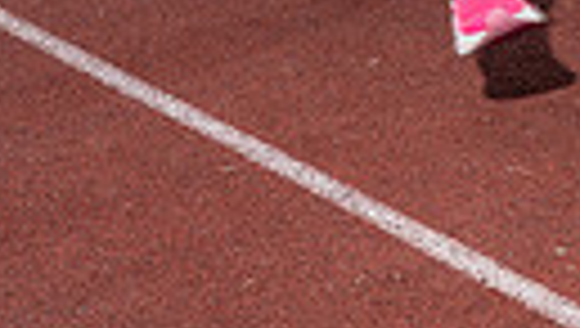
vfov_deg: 6.9
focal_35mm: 164
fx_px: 2526
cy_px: -517
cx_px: 647
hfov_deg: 12.8
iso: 100
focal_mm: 45
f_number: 4
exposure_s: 1/250
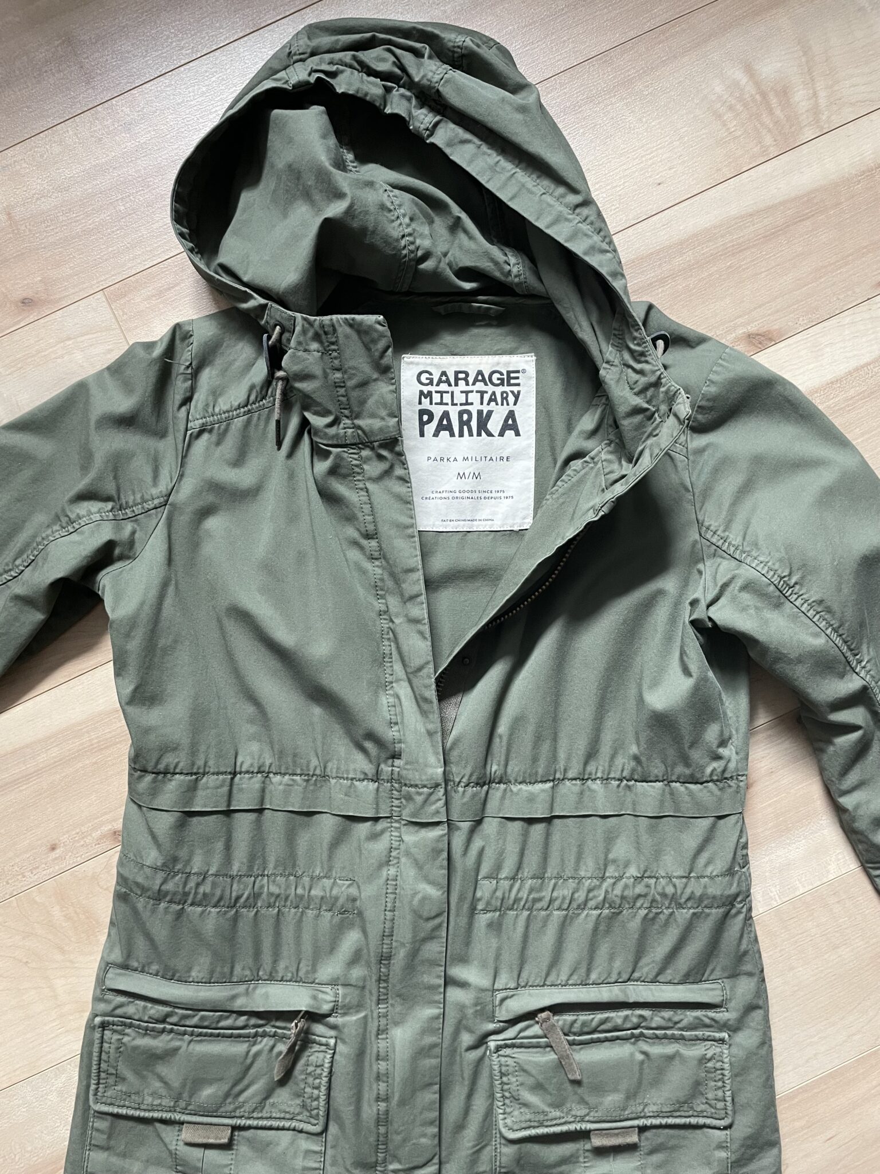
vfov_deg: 67.3
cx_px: 440
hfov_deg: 53.1
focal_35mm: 26
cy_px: 587
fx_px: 881
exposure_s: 1/60
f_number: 1.6
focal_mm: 4.2
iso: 200
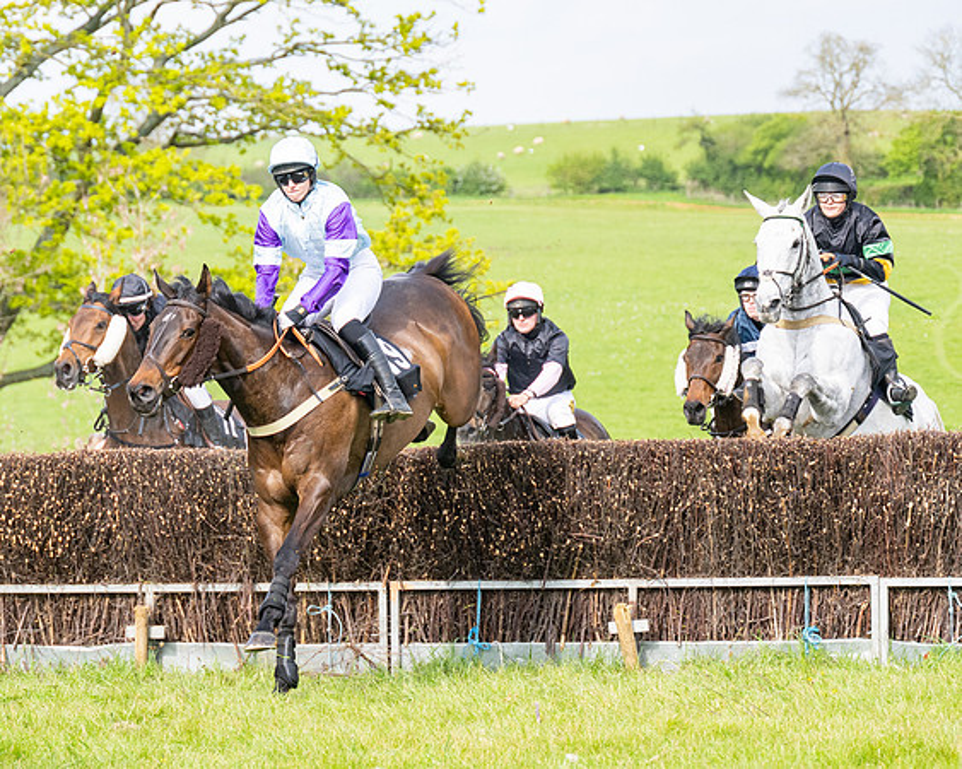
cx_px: 241
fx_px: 5885
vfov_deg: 7.5
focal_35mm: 207
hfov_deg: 9.3
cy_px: 365
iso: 400
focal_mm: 98
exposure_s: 1/2000
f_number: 4
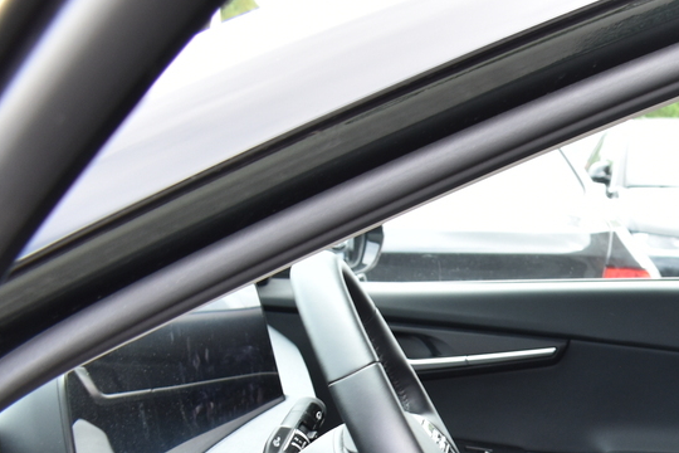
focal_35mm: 81
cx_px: 876
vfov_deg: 15.7
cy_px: 654
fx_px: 1528
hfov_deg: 22.5
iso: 320
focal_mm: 18
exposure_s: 1/125
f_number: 5.6
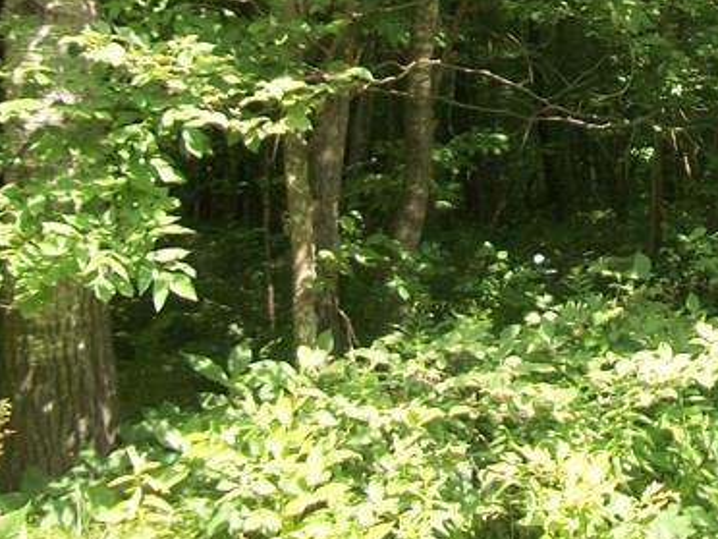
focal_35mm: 88
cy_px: -129
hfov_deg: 21.2
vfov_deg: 16.0
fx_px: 1825
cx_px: 768
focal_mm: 5.7
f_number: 2.9
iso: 80
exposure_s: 1/200
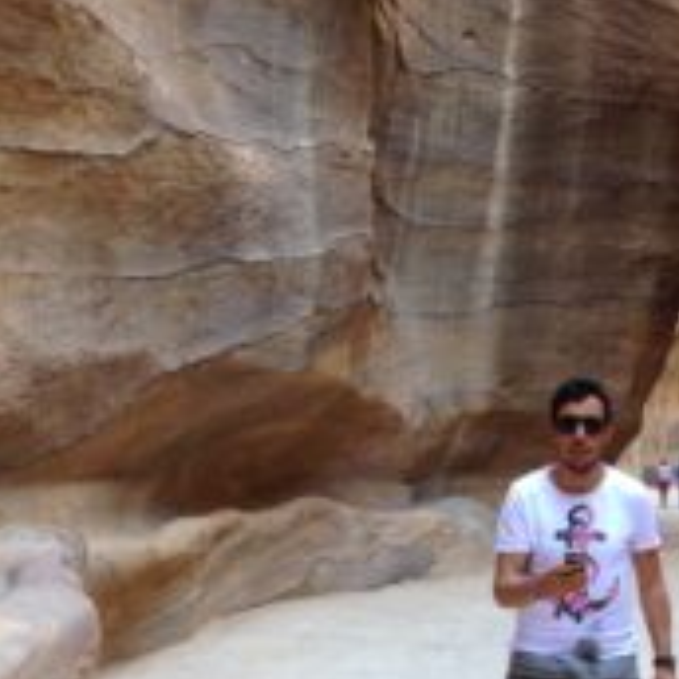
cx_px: 715
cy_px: 458
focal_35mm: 68
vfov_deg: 25.2
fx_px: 1509
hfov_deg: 24.0
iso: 50
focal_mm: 4.12
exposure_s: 1/30
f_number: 2.4
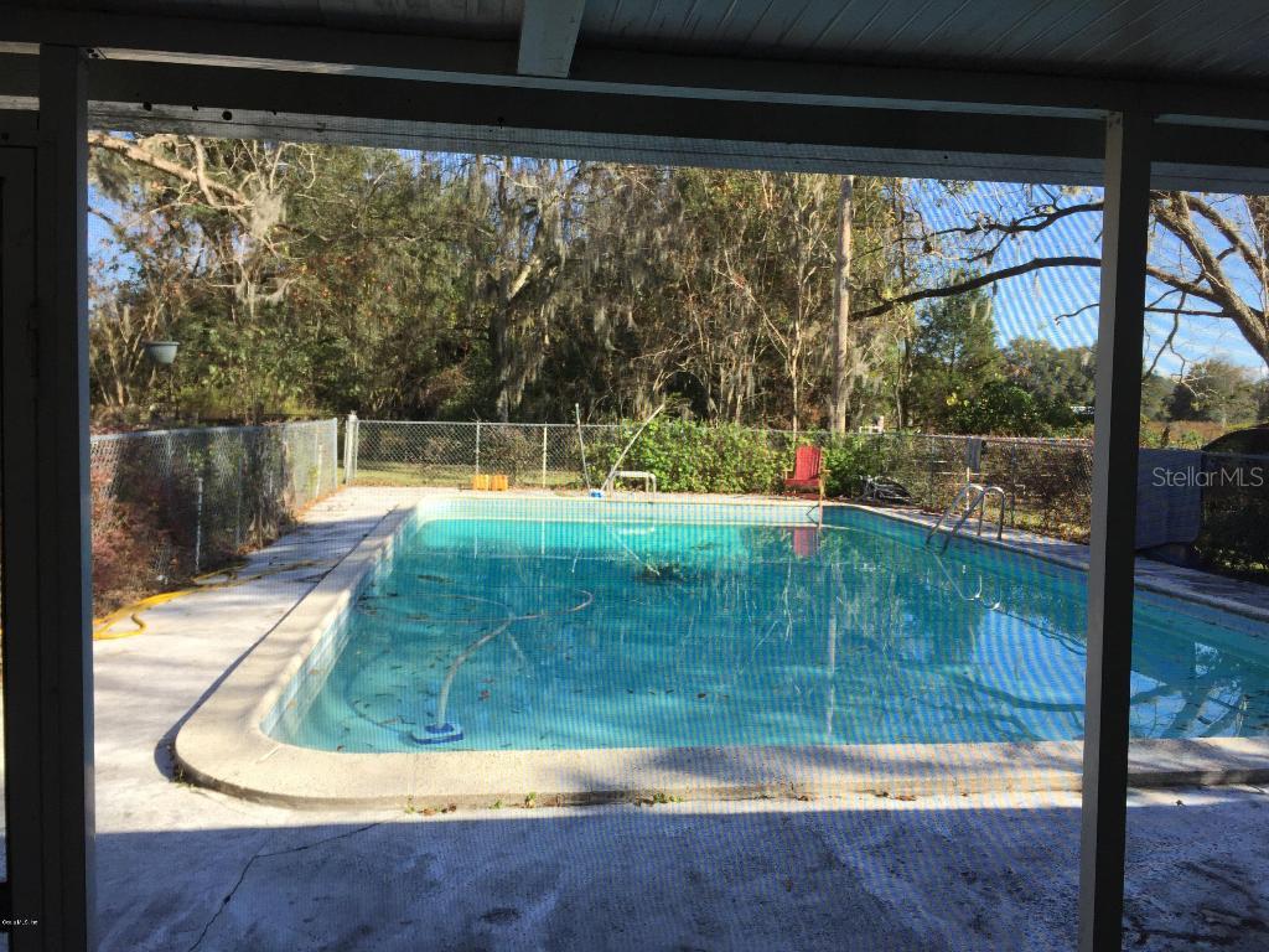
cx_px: 634
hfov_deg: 61.7
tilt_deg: -4.0
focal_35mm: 29
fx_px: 1063
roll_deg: -1.2
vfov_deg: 48.2
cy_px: 476
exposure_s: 1/648
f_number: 2.2
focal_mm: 4.15
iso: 32
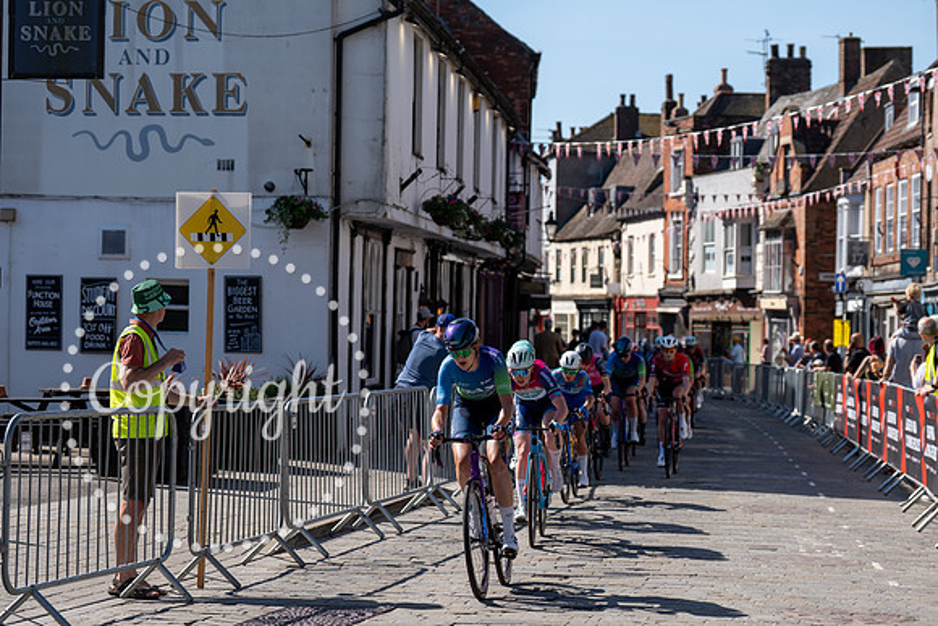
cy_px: 356
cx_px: 533
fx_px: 2264
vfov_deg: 15.7
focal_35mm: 87
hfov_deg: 23.4
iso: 100
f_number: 3.5
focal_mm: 75
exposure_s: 1/1000
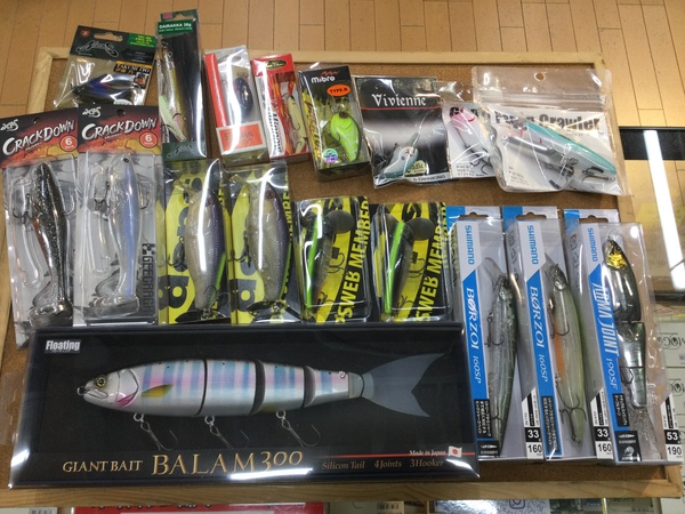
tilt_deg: -71.5
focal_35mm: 31
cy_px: 257
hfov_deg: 58.4
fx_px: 613
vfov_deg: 45.4
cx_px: 342
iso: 25
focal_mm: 3.3
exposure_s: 1/40
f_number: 2.4
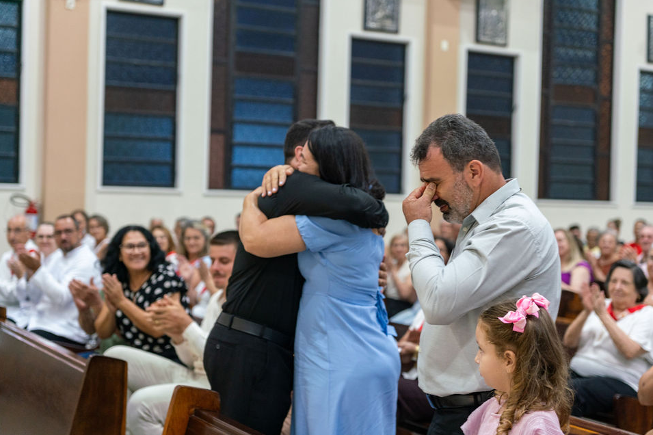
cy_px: 219
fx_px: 1070
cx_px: 343
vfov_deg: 23.0
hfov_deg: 33.9
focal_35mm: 59
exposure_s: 1/125
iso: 1600
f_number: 2.8
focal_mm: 55
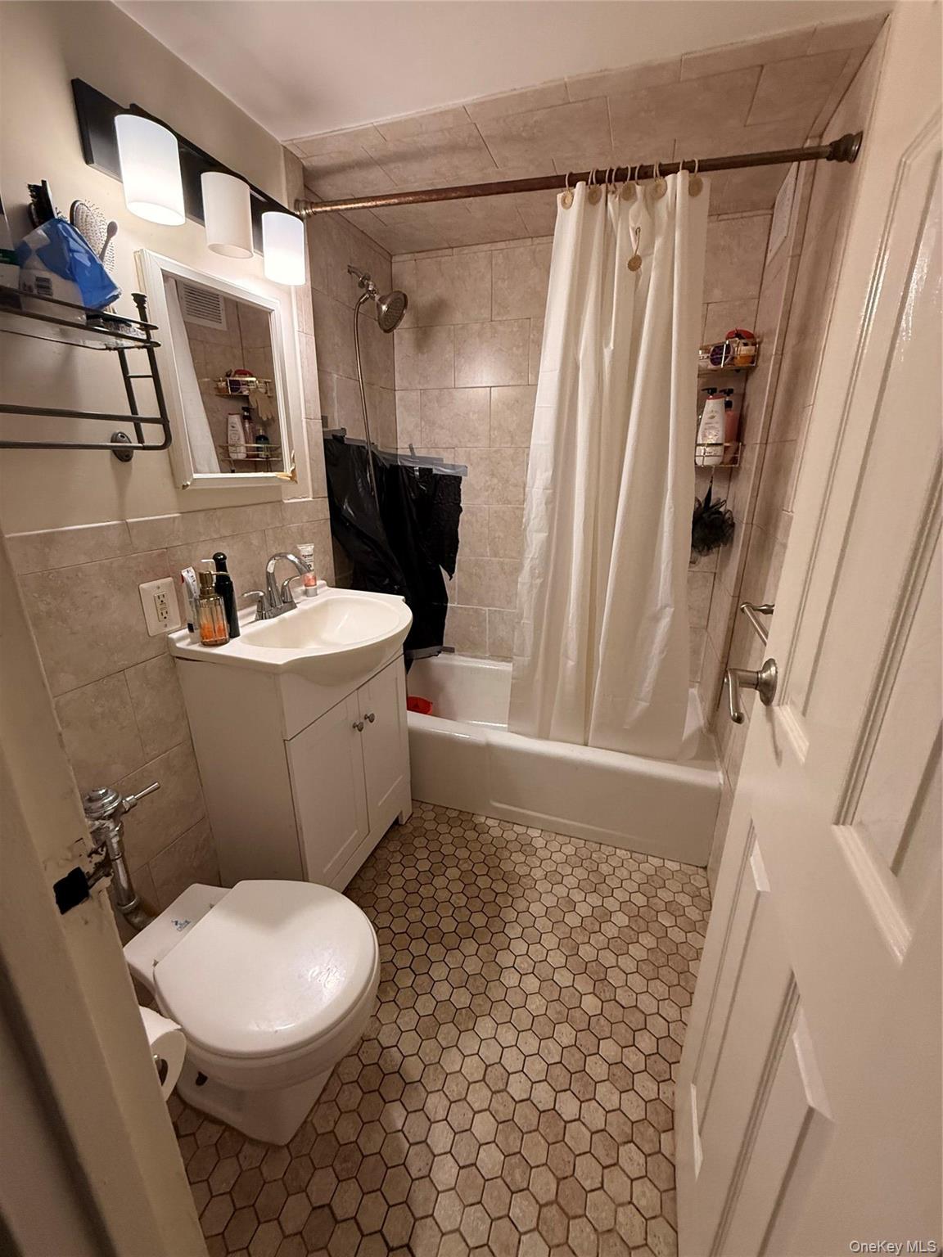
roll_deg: -2.6
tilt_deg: -16.9
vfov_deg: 102.1
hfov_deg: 85.7
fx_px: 509
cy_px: 628
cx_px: 472
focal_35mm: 14
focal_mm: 2.22
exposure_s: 1/120
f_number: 2.2
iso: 320
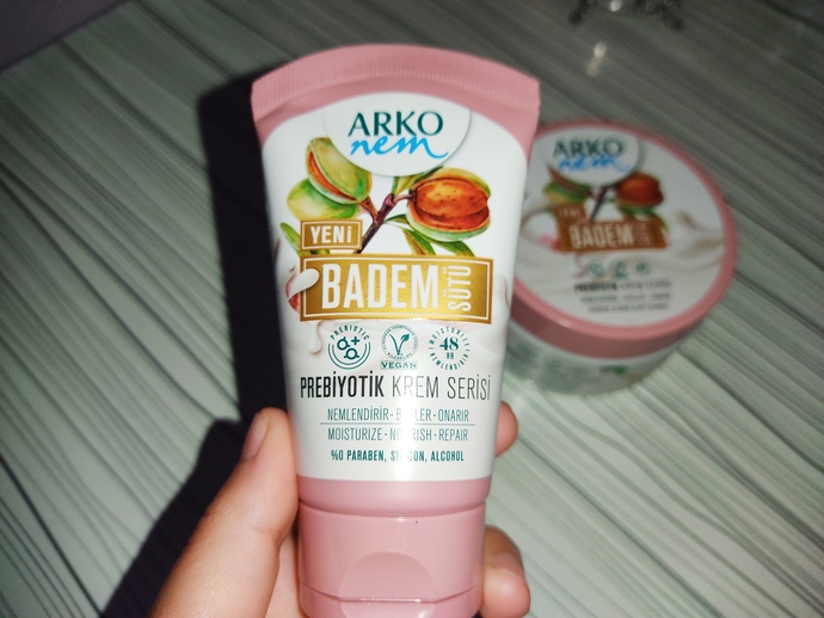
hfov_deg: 67.3
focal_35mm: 26
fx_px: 619
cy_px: 309
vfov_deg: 53.1
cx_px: 412
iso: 382
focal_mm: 4.74
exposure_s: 1/33
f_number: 1.79
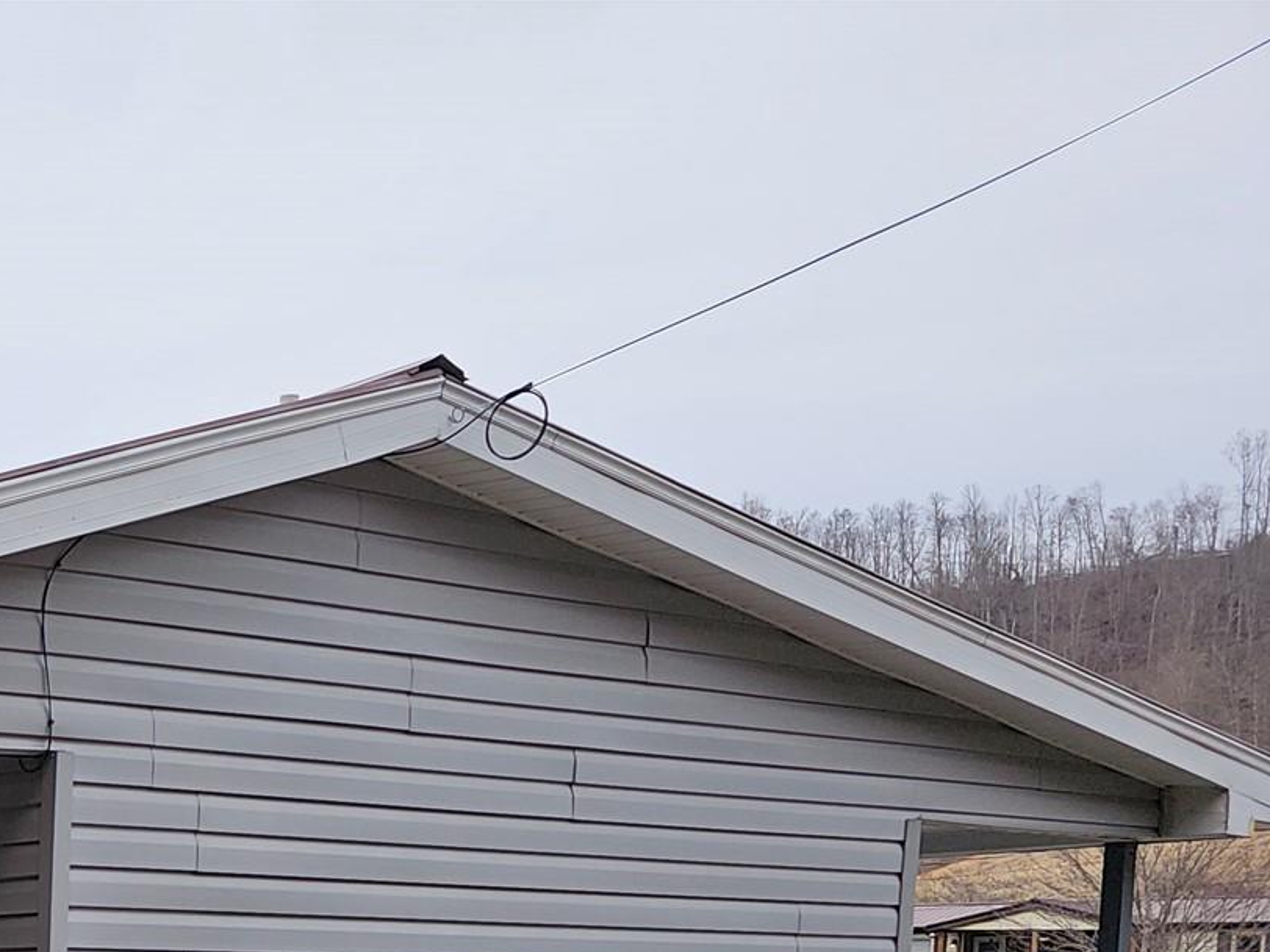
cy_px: 1197
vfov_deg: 22.8
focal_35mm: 58
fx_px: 2128
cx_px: -307
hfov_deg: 28.3
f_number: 1.7
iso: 10
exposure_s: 1/296
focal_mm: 6.3
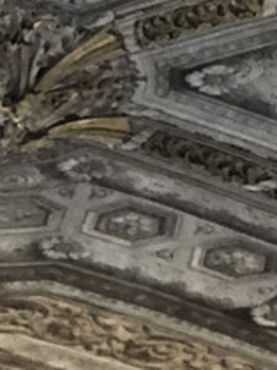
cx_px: -99
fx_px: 4244
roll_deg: +0.8
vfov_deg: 4.6
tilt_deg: +41.1
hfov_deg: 3.7
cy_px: -1034
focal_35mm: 397
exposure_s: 1/30
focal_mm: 6
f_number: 2.4
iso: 125
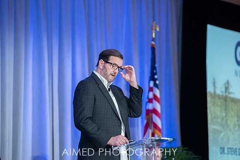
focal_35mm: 200
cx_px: 120
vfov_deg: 6.9
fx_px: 1334
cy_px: 80
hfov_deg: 10.3
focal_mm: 200
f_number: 4
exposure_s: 1/200
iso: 1600
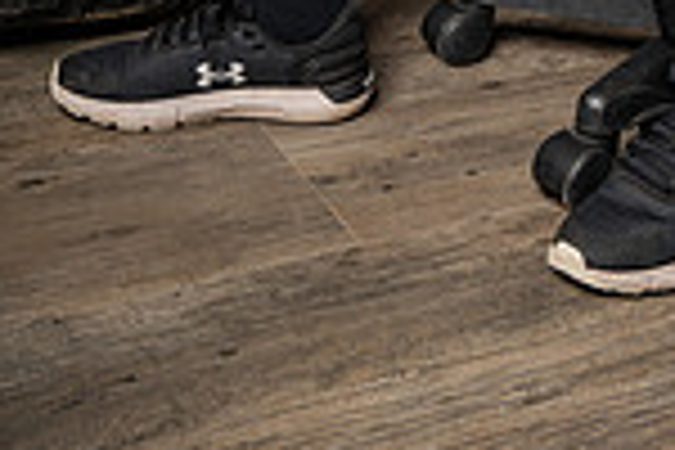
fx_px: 1631
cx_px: 634
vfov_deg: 13.0
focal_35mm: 87
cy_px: -522
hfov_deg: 22.7
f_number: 7.1
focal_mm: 29
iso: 250
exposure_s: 1/250
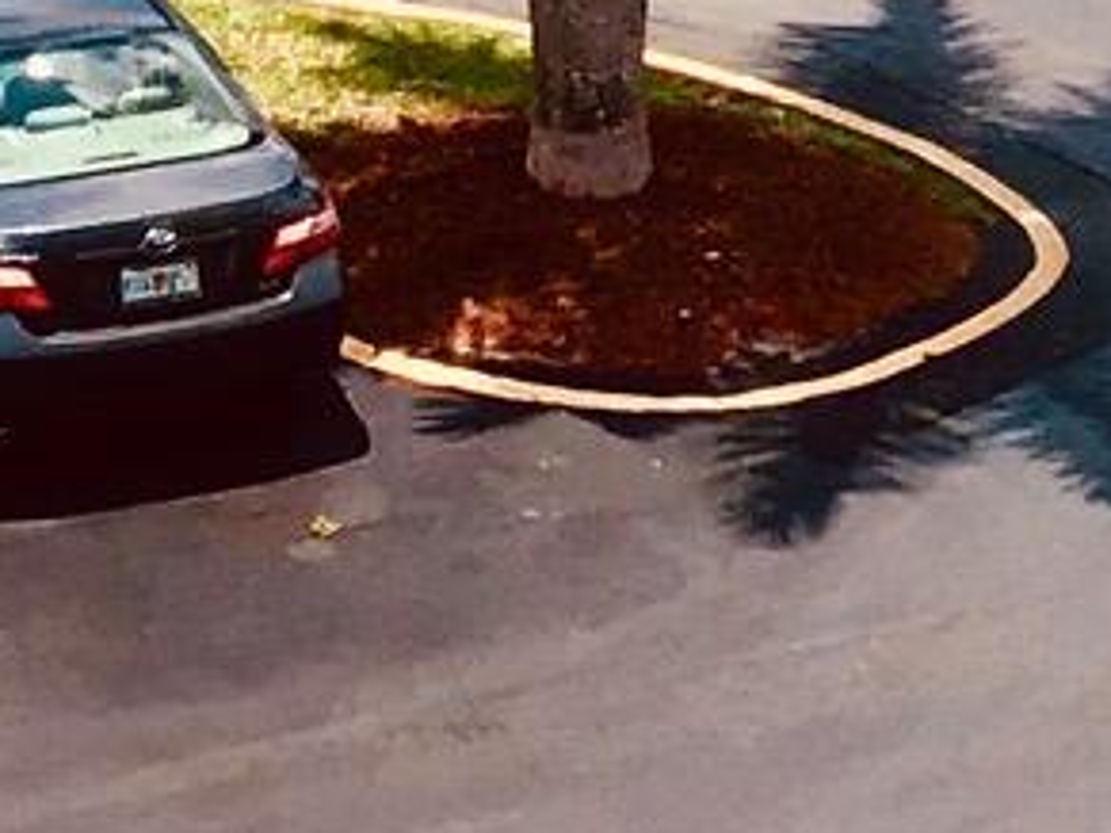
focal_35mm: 218
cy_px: -436
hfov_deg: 8.9
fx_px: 6994
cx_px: 1634
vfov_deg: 6.7
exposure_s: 1/1274
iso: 25
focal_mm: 3.3
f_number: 2.4
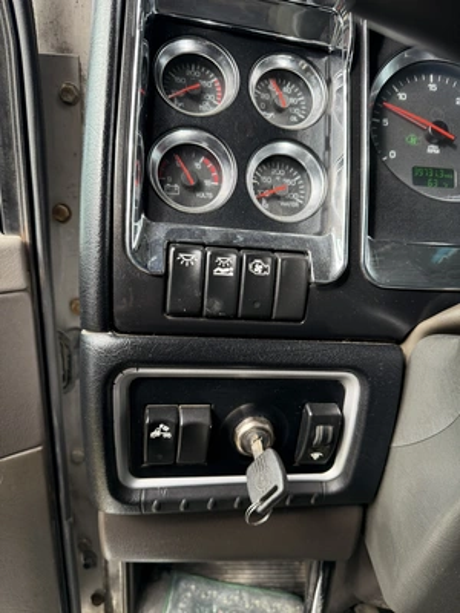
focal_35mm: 24
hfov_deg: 56.8
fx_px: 425
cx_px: 230
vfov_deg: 71.6
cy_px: 306
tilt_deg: -19.2
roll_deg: -2.3
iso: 200
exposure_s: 1/206
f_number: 1.78
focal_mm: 6.76
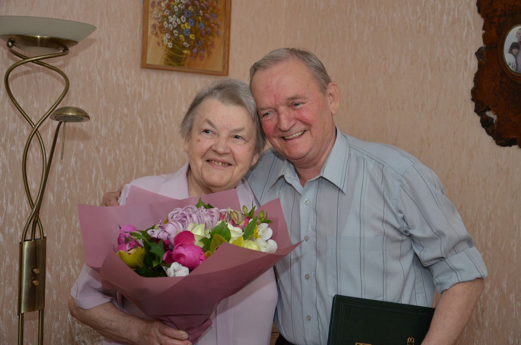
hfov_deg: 32.0
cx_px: 260
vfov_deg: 21.5
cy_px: 172
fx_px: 910
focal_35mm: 63
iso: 640
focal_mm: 42
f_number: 4.8
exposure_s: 1/250
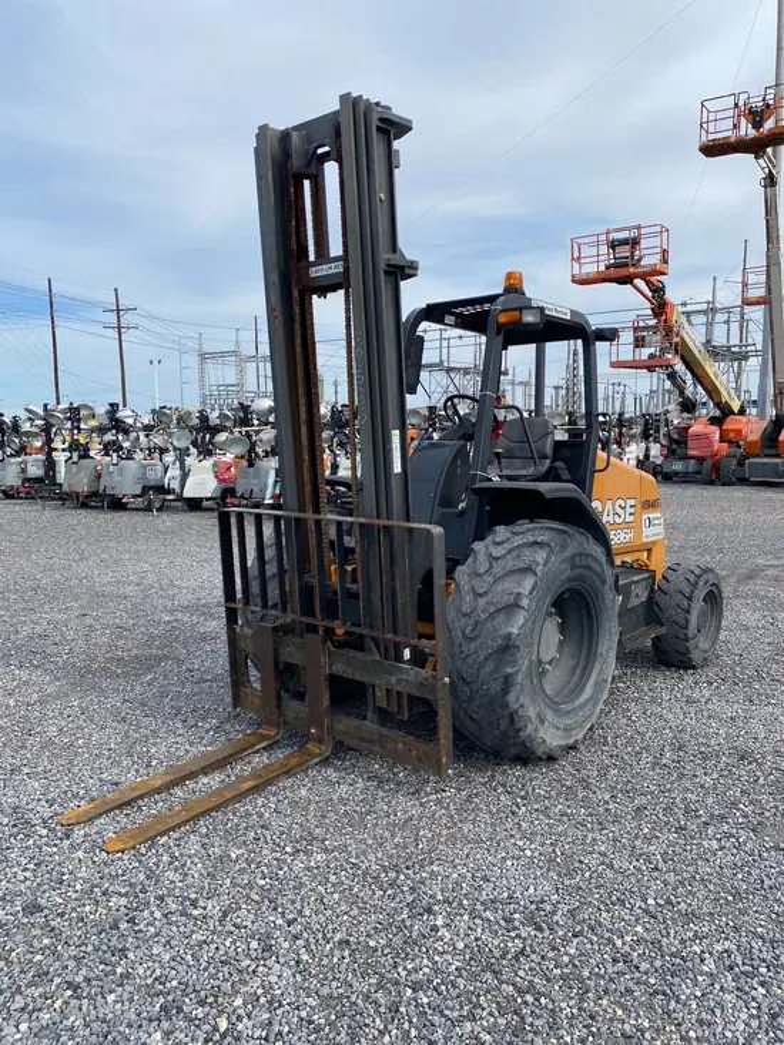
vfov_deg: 67.3
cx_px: 392
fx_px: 785
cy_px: 522
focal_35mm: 26
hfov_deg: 53.1
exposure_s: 1/2463
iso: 32
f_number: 1.8
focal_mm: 4.25
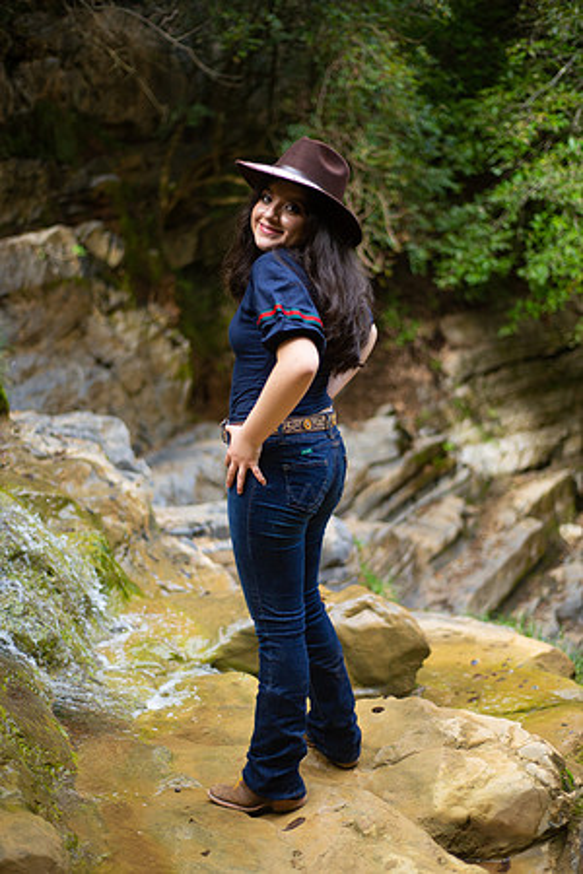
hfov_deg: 27.0
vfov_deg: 39.6
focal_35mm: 50
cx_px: 292
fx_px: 1214
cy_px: 437
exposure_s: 1/1250
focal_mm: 50
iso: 400
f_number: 1.8
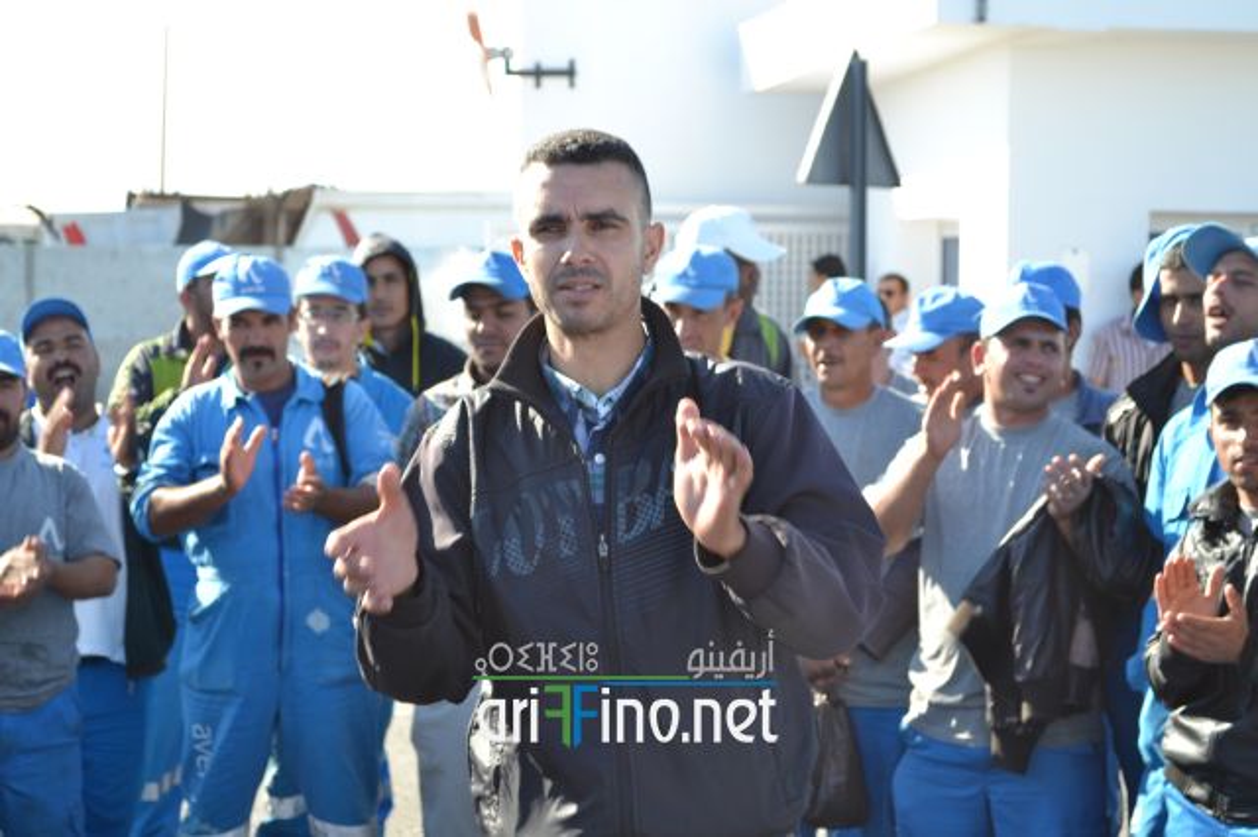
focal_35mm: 78
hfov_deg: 26.0
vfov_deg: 17.5
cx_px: 629
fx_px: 2724
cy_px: 418
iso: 100
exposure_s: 1/160
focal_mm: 52
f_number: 6.3
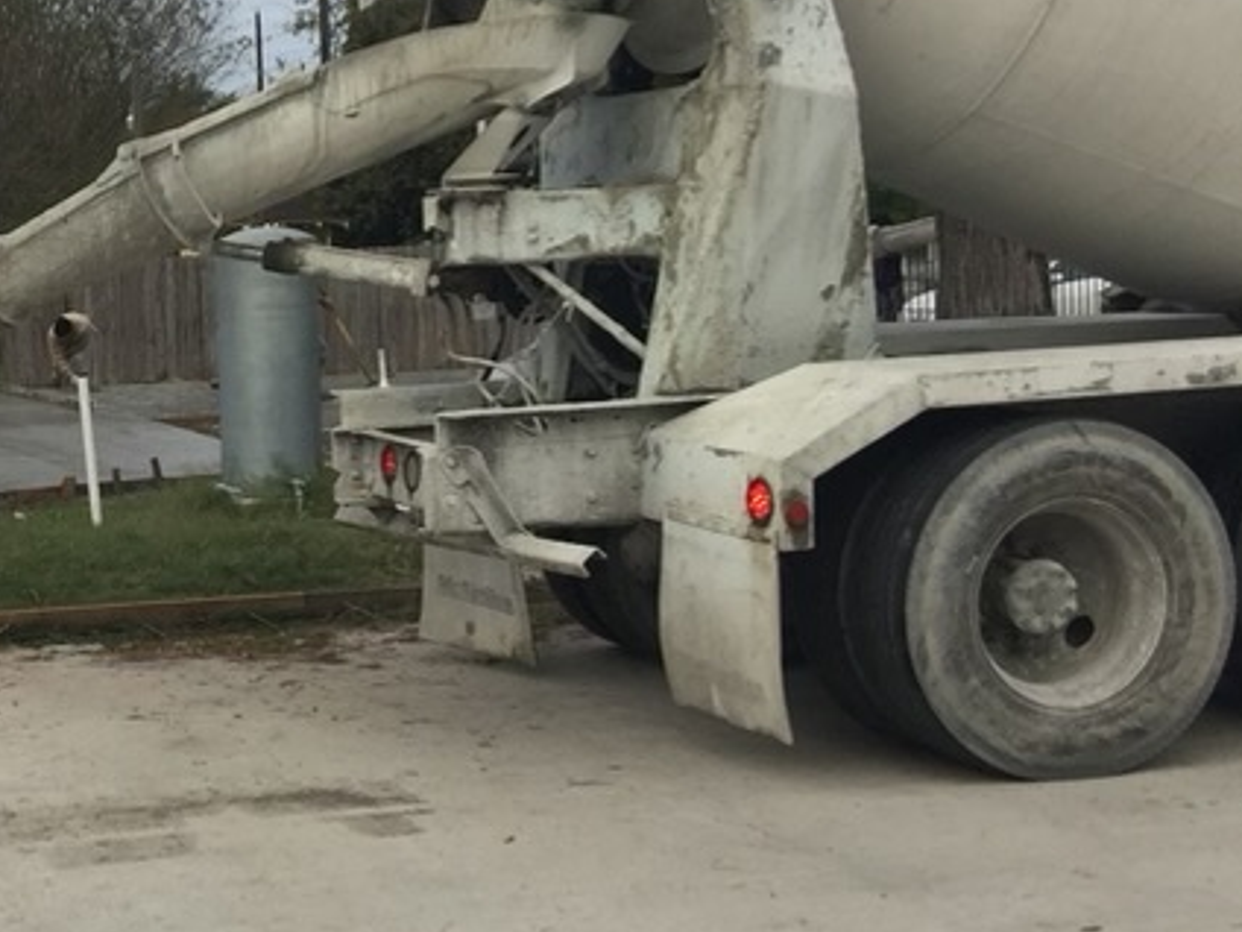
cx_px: -73
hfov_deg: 26.0
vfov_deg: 21.0
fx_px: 2512
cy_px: 425
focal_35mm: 70
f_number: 2.2
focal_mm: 4.15
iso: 32
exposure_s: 1/455
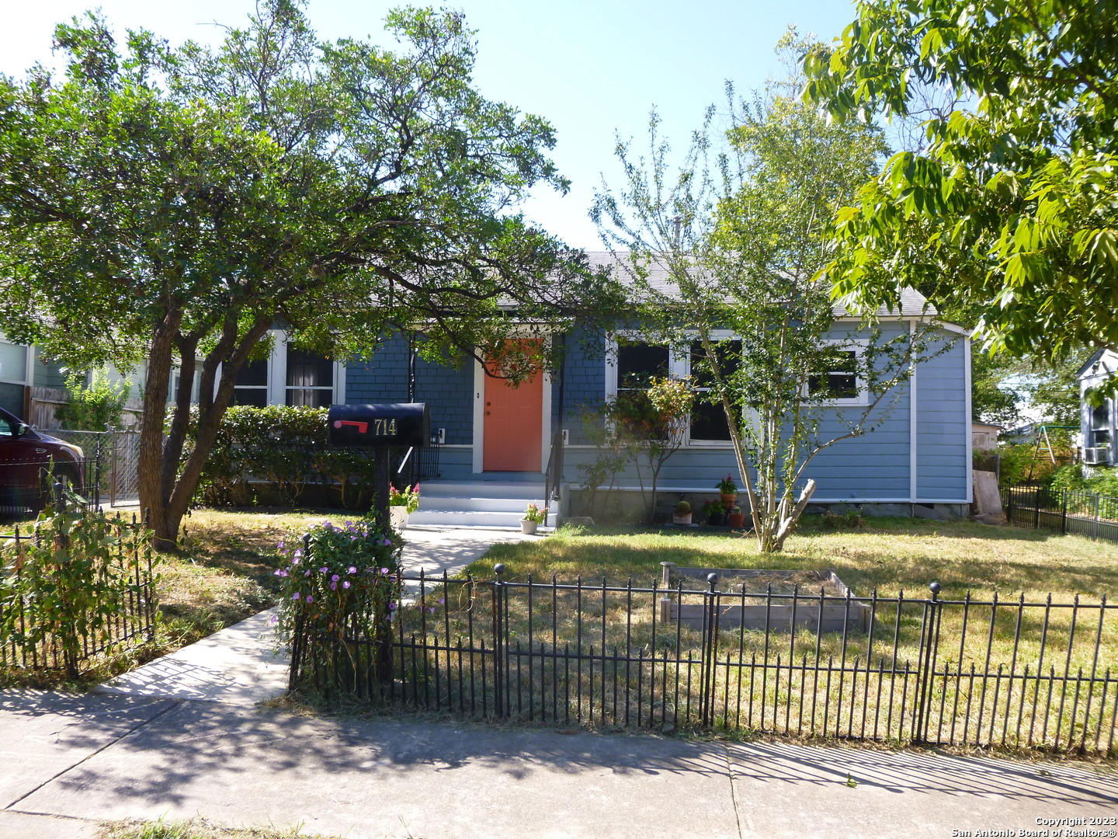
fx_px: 872
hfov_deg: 65.3
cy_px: 420
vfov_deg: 51.4
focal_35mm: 27
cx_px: 559
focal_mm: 4.9
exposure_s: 1/250
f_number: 3.3
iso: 100
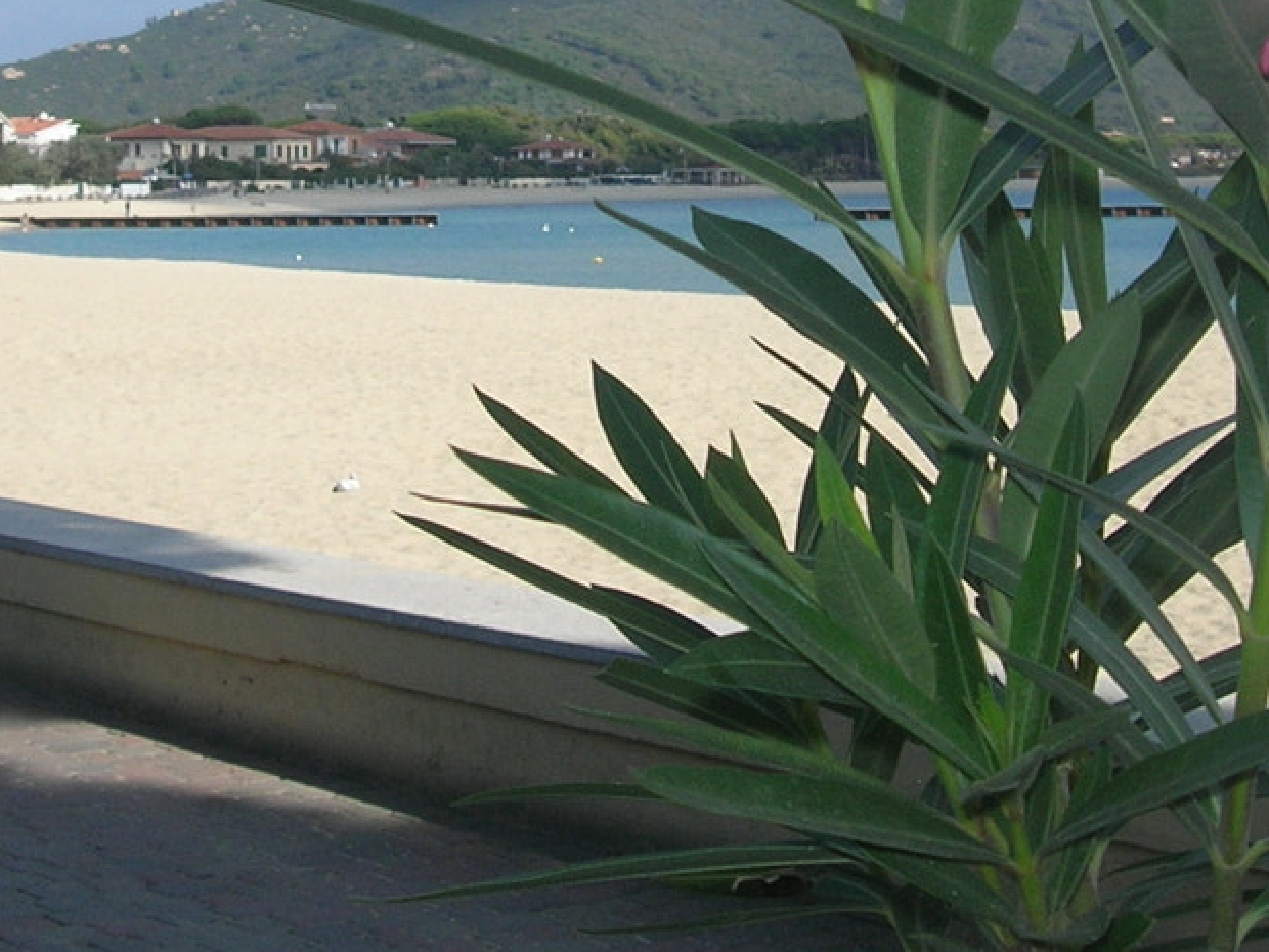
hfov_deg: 20.0
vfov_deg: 14.8
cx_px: 544
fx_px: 3593
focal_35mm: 98
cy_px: -12
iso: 64
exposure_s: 1/665
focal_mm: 7.8
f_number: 4.8
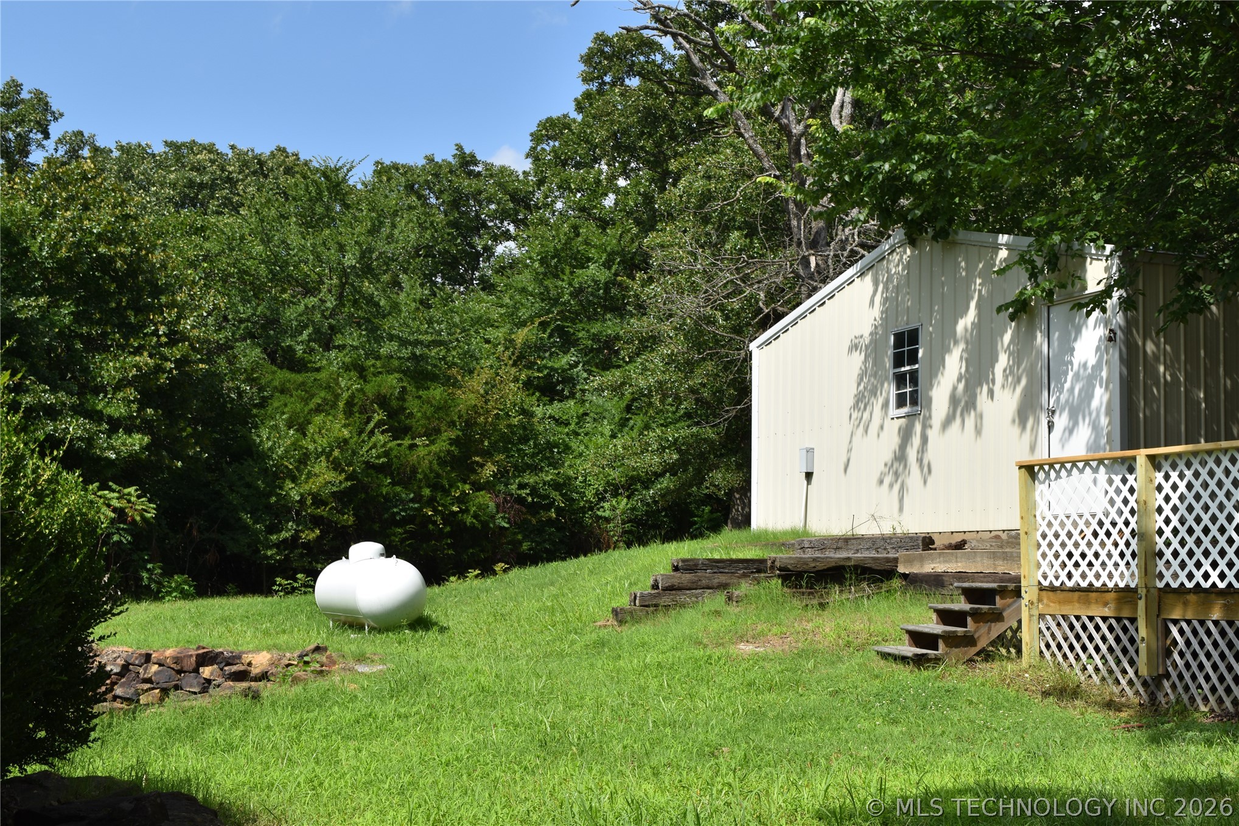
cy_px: 413
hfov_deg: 37.9
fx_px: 1807
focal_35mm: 52
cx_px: 620
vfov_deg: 25.7
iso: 100
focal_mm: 35
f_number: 11
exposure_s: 1/200
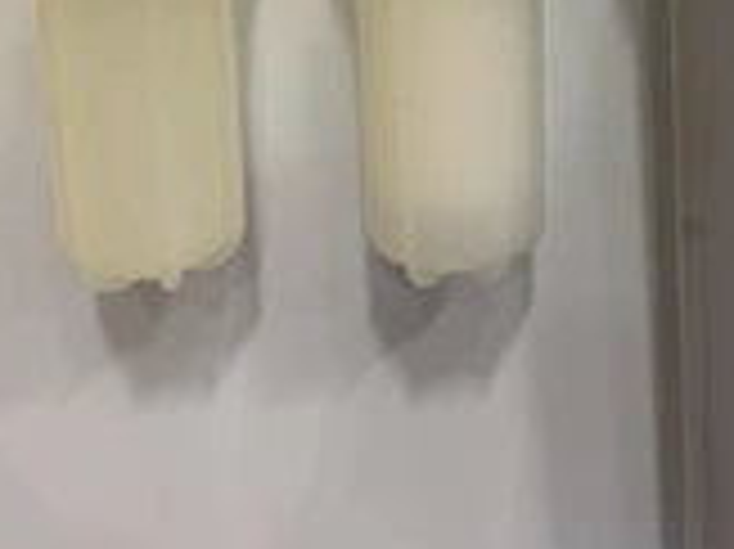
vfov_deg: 23.2
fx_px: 1250
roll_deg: +3.1
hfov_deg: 32.0
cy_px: -63
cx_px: 572
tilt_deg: -8.1
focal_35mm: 59
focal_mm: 6.76
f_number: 1.78
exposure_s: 1/60
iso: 125
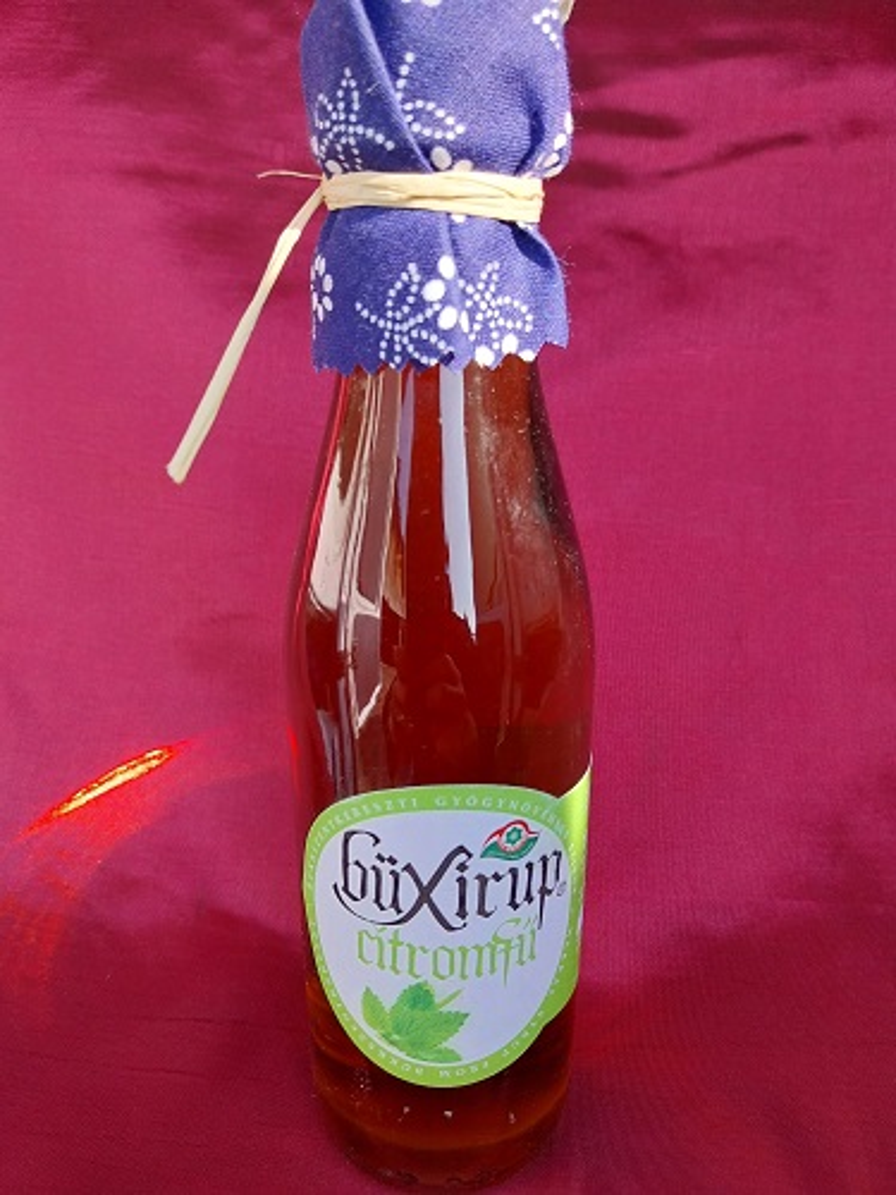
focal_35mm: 26
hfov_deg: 53.1
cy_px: 598
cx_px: 448
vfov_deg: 67.3
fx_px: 897
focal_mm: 4
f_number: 1.8
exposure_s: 1/155
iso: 25
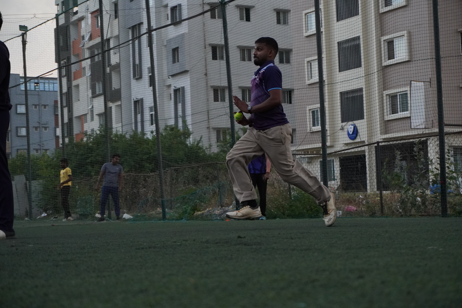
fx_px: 962
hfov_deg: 27.0
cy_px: 154
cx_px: 231
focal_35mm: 75
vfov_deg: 18.2
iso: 2500
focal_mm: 50
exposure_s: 1/1000
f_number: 5.6
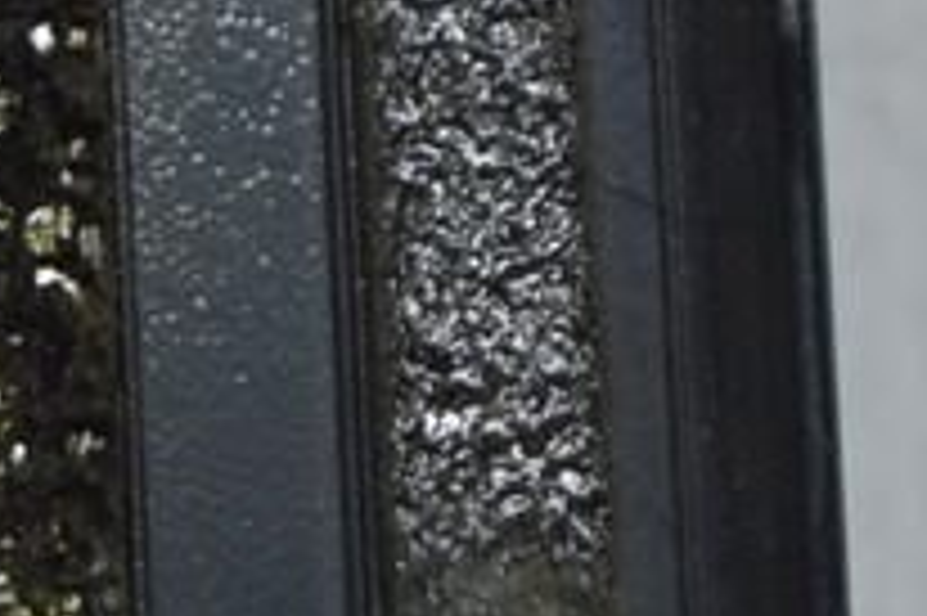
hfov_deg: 4.9
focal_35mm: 410
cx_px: -936
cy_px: -65
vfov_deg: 3.3
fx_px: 10561
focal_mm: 55
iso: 400
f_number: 5.6
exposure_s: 1/60
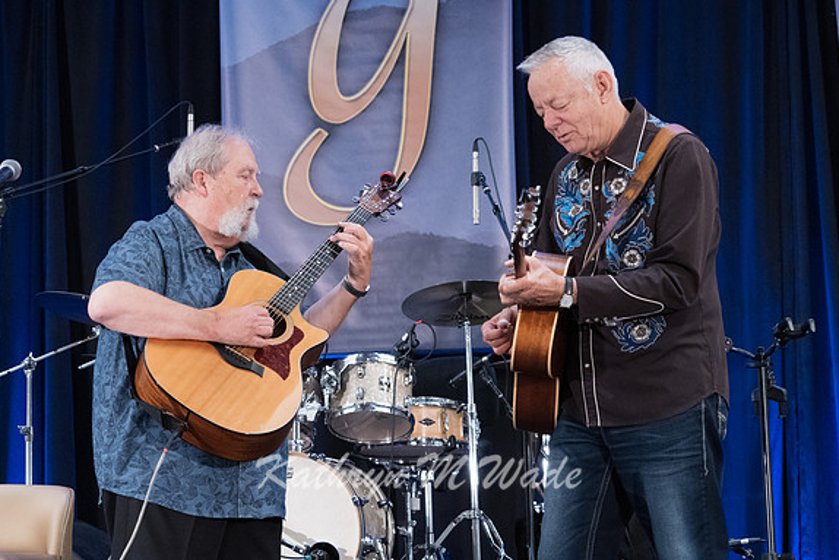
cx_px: 418
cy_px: 279
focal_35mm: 95
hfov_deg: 21.5
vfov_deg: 14.4
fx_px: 2214
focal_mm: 94
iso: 12800
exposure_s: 1/250
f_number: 5.6
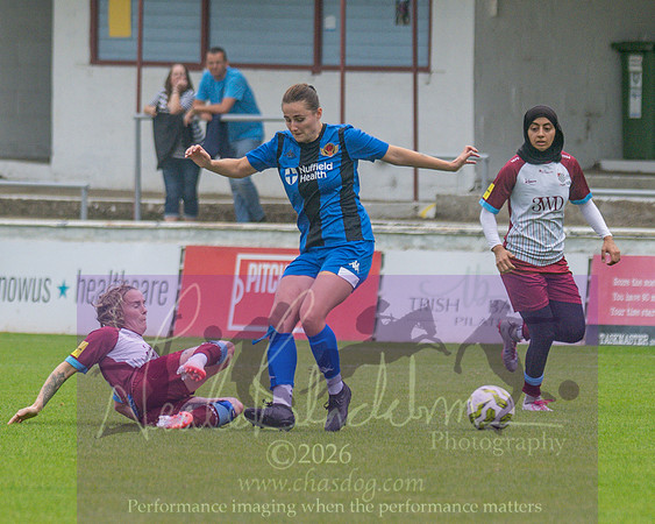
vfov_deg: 2.6
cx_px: 92
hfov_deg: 3.2
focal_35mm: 606
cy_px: 271
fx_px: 11751
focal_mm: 180
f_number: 4
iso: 320
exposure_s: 1/1000
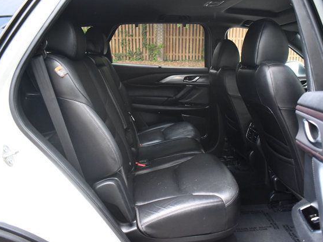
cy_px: 119
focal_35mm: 30
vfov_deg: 46.8
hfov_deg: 59.8
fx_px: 280
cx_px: 180
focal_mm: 18
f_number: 3.5
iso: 1800
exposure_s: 1/125
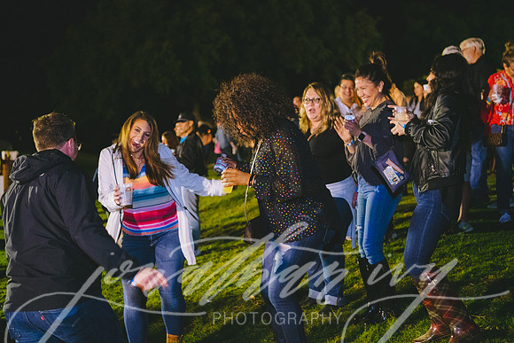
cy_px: 172
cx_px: 257
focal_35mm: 50
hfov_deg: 39.6
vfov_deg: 27.0
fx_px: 714
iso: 2000
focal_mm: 50
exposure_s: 1/125
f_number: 2.8
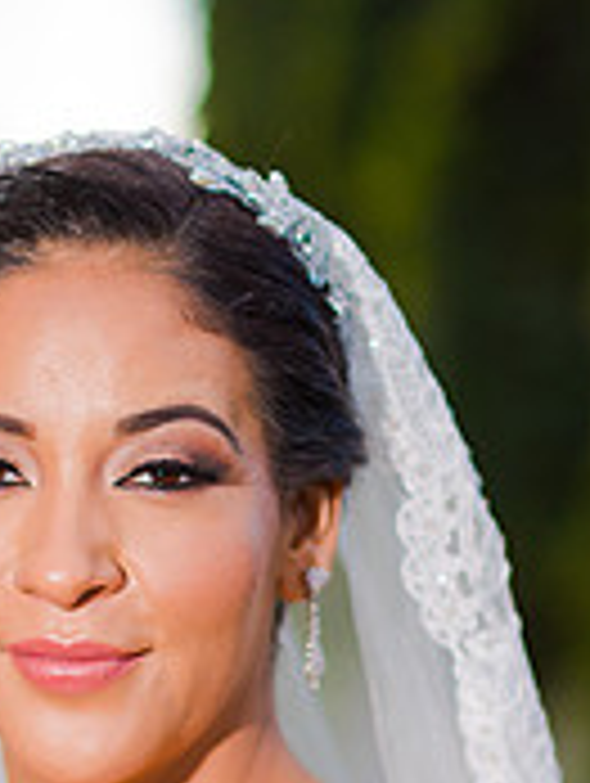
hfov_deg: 7.0
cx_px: -45
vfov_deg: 9.3
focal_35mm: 211
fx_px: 4783
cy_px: 828
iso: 320
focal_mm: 85
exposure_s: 1/4000
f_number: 1.8
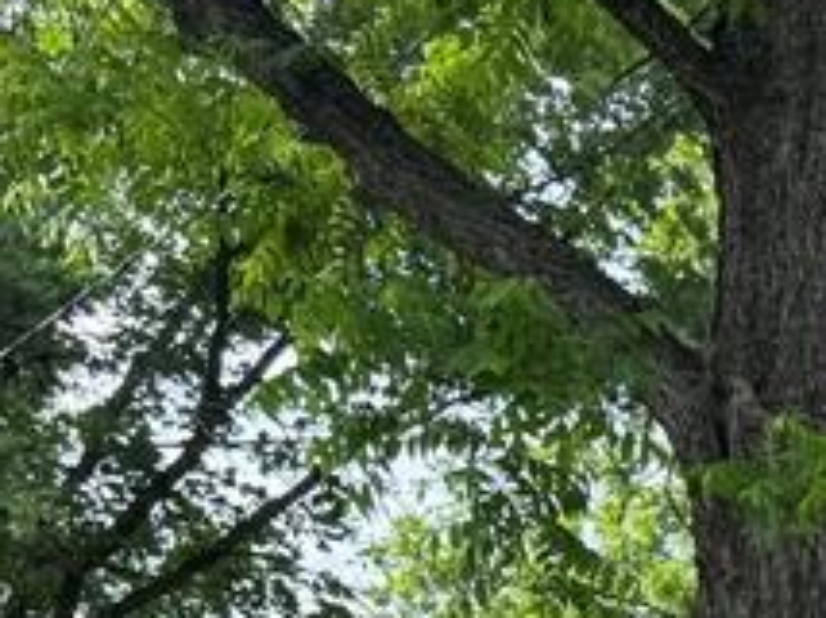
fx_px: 2741
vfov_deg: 11.4
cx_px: 1478
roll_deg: +1.4
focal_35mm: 115
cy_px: 1302
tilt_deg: -2.8
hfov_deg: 15.0
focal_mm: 6.76
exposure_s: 1/637
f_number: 1.78
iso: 80
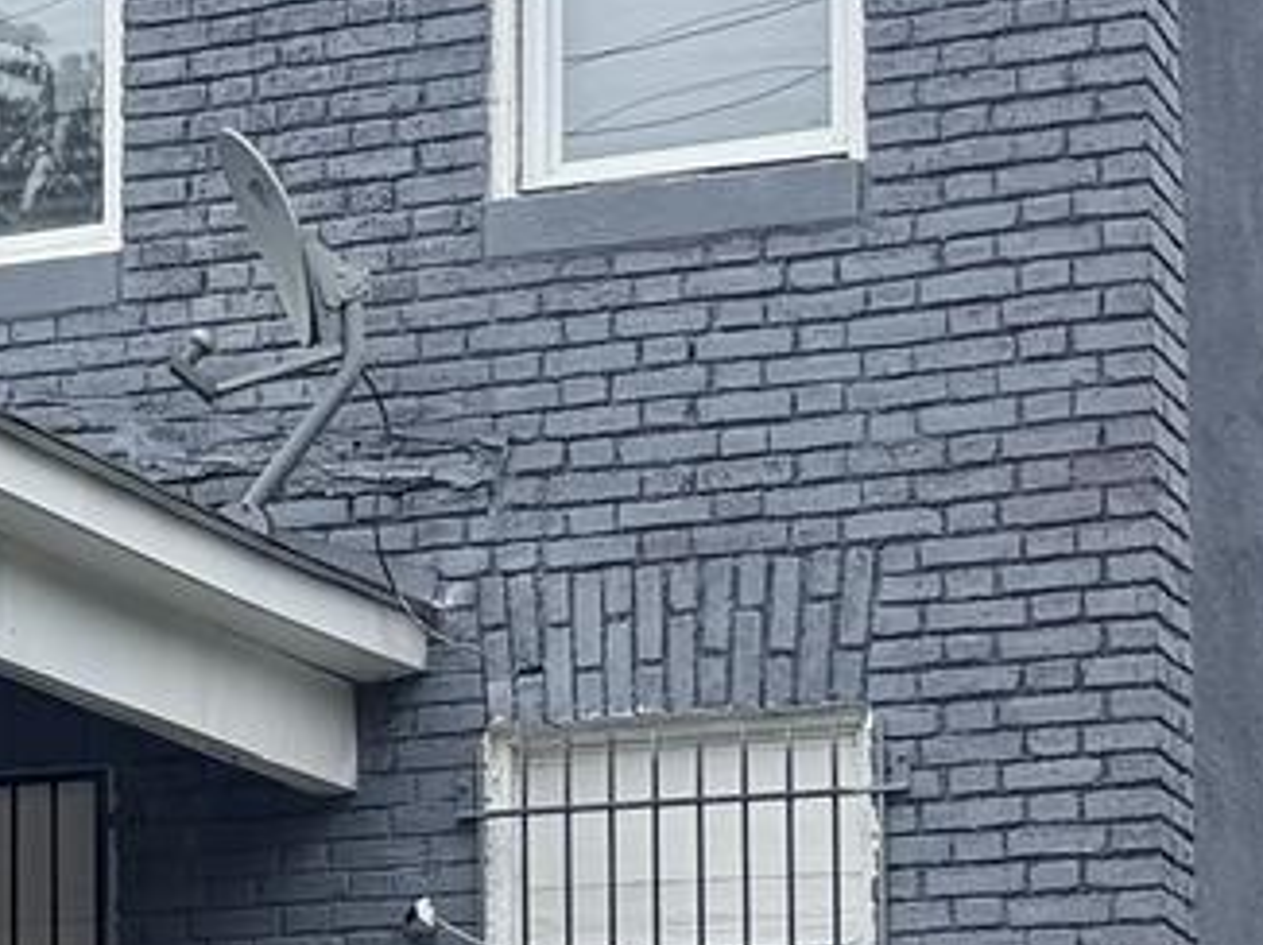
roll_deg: -0.8
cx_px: -108
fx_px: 5505
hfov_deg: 12.9
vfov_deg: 9.8
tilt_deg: +6.9
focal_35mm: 151
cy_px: 813
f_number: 1.78
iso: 80
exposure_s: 1/3145
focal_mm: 6.76
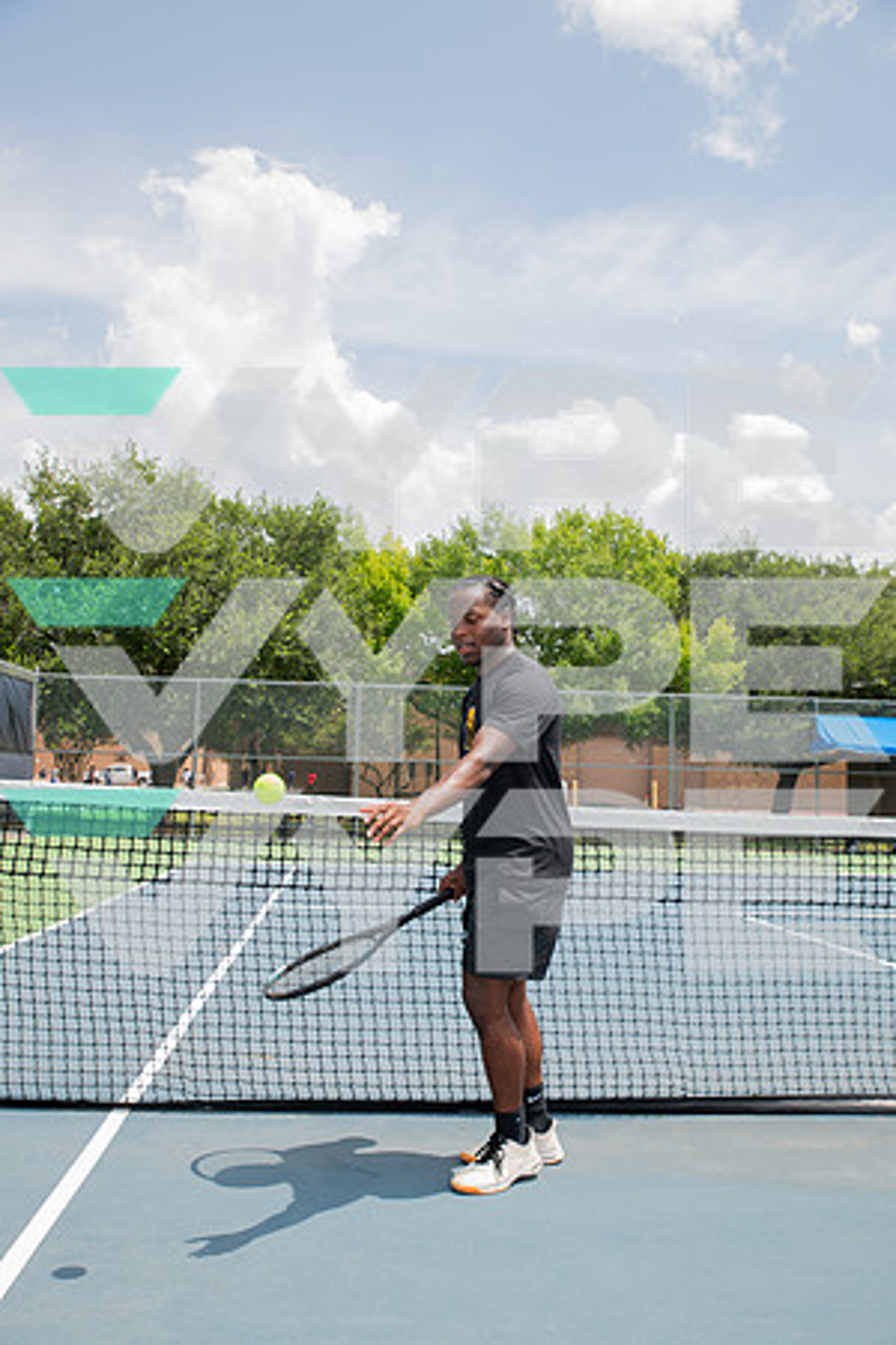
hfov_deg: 41.1
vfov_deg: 58.7
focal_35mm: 32
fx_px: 1195
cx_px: 448
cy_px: 672
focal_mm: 32
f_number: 6.3
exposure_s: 1/320
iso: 100
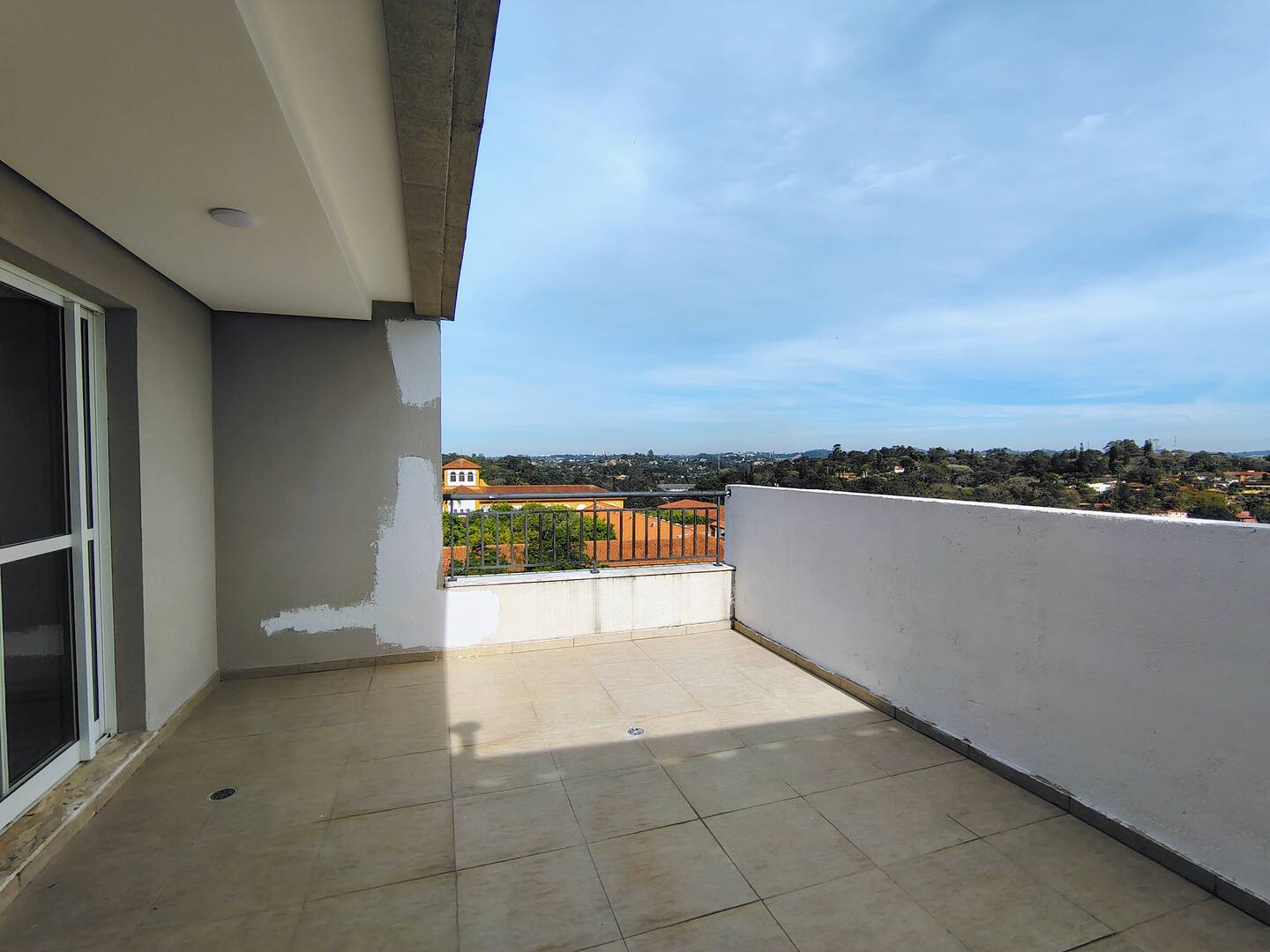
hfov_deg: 94.5
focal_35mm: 16
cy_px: 476
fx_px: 587
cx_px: 635
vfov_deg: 78.1
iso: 120
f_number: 2.2
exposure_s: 1/1541
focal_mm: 2.13
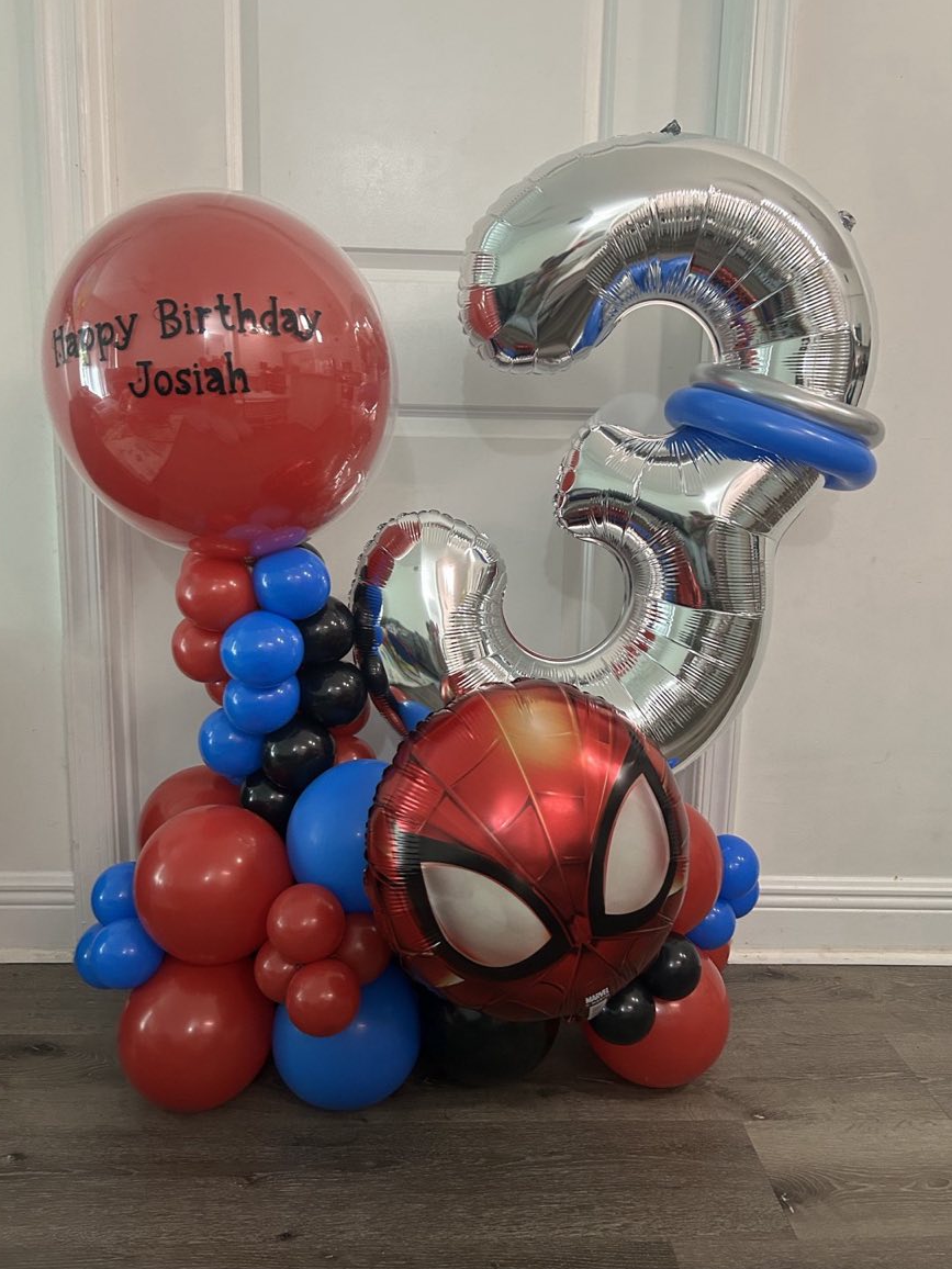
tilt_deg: -9.7
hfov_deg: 51.4
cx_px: 467
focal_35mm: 27
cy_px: 618
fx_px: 990
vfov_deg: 65.3
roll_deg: -2.9
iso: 320
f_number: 1.5
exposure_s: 1/60
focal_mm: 5.7
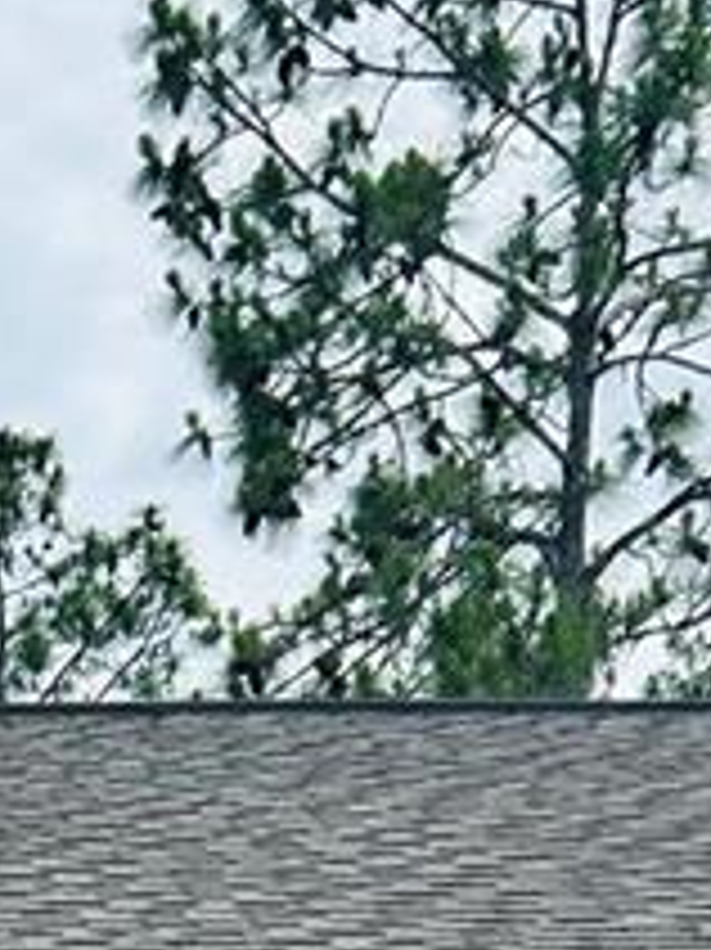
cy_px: 2008
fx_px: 4057
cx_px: -504
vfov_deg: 11.7
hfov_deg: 9.6
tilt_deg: -4.0
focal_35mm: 148
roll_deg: -0.2
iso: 50
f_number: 1.5
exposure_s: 1/3831
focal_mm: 5.7
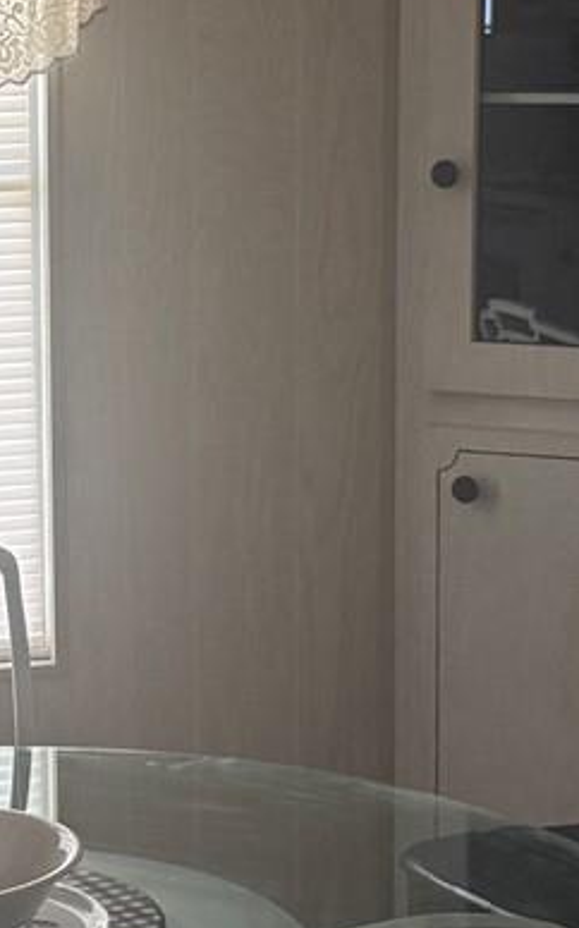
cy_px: 440
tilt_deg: -8.3
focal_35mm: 105
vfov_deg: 19.8
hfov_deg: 12.3
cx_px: 31
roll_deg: +0.3
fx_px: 2655
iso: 200
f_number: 1.78
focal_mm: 6.76
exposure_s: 1/121
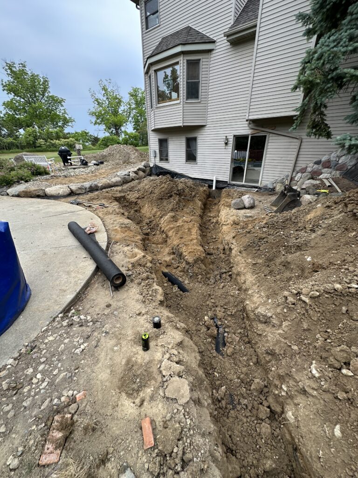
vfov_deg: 102.1
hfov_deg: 85.7
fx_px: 193
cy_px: 239
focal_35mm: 14
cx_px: 179
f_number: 2.2
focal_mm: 2.22
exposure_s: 1/107
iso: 40
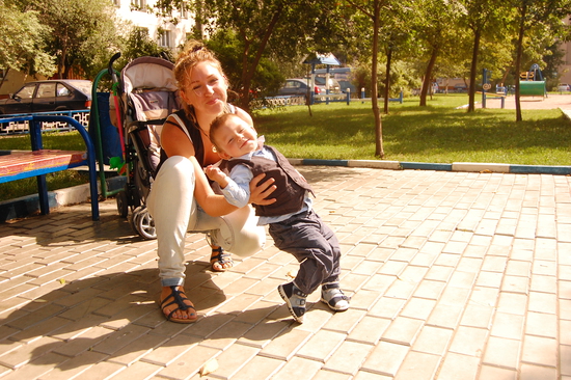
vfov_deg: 38.3
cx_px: 286
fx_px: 547
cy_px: 190
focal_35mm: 34
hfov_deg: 55.1
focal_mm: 23
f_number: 5
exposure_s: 1/800
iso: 400
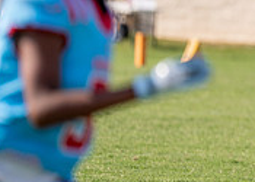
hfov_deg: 2.5
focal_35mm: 815
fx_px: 5902
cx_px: 424
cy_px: 13
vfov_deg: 1.8
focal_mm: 200
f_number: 2.8
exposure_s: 1/2500
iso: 125
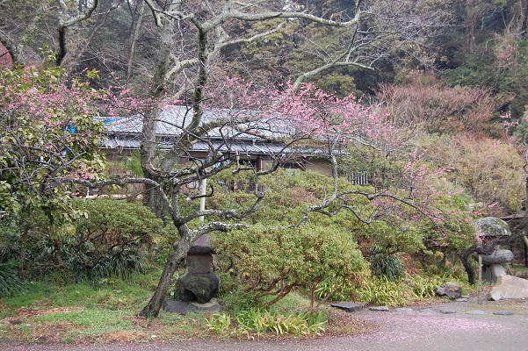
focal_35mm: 39
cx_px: 264
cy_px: 176
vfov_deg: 34.2
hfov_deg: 49.6
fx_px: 572
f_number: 5.6
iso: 800
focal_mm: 26
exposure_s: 1/125
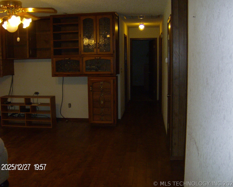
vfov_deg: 39.2
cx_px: 112
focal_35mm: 38
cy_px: 93
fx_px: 262
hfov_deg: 47.9
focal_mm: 6
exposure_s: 1/60
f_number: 2.8
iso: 200
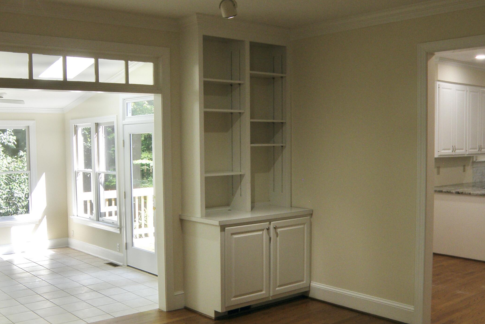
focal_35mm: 39
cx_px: 229
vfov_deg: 34.2
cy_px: 177
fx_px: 525
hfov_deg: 49.5
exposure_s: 1/50
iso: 64
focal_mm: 4.6
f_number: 3.2
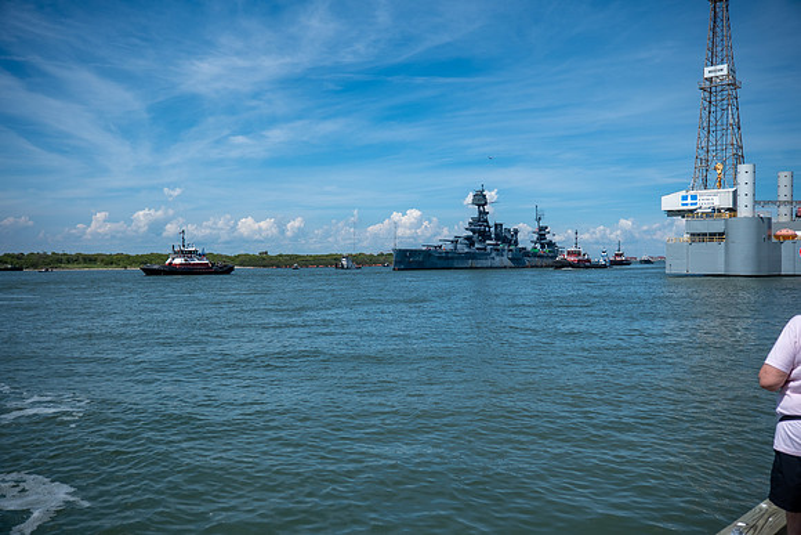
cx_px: 400
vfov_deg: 43.6
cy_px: 268
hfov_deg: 61.9
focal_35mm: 30
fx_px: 668
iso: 160
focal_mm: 20.2
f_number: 4
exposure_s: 1/2500
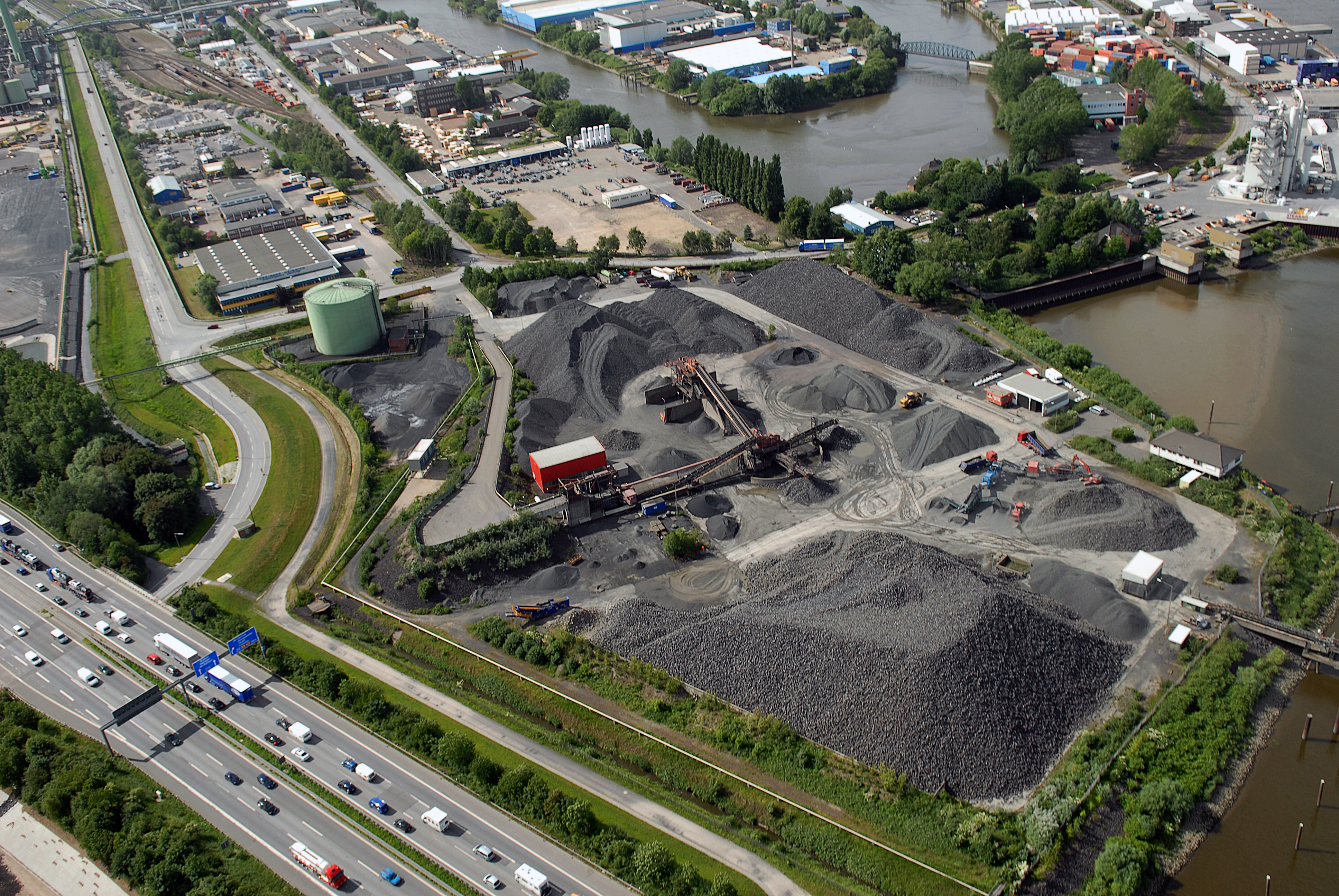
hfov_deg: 57.2
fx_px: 1229
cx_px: 670
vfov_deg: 40.1
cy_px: 448
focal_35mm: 33
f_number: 7.1
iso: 100
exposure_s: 1/180
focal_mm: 22
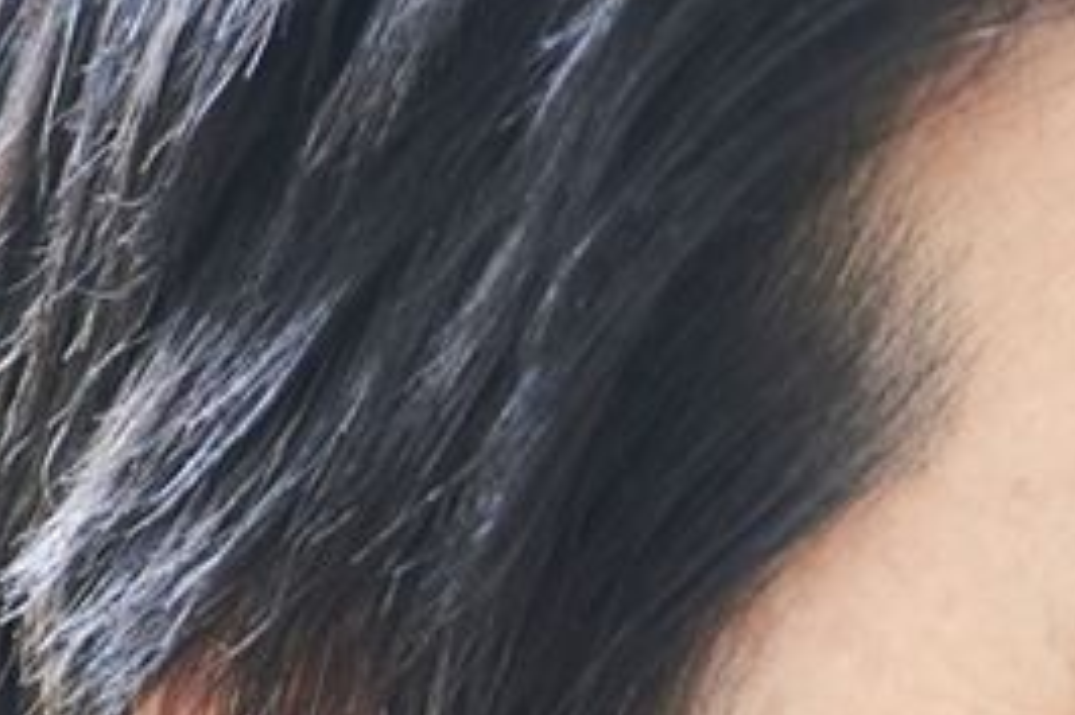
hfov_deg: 2.8
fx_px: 21993
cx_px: 2465
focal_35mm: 737
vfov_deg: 1.9
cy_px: 1602
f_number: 3.2
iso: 500
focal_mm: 102
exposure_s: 1/200
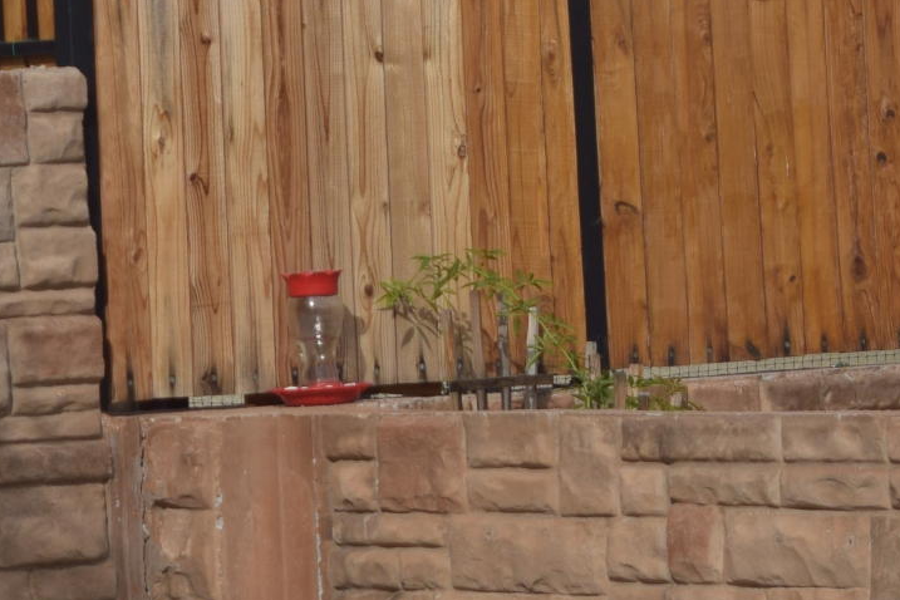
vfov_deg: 4.0
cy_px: 216
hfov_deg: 5.9
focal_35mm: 345
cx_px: -717
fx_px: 8627
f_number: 5.6
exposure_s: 1/800
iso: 100
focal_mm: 55
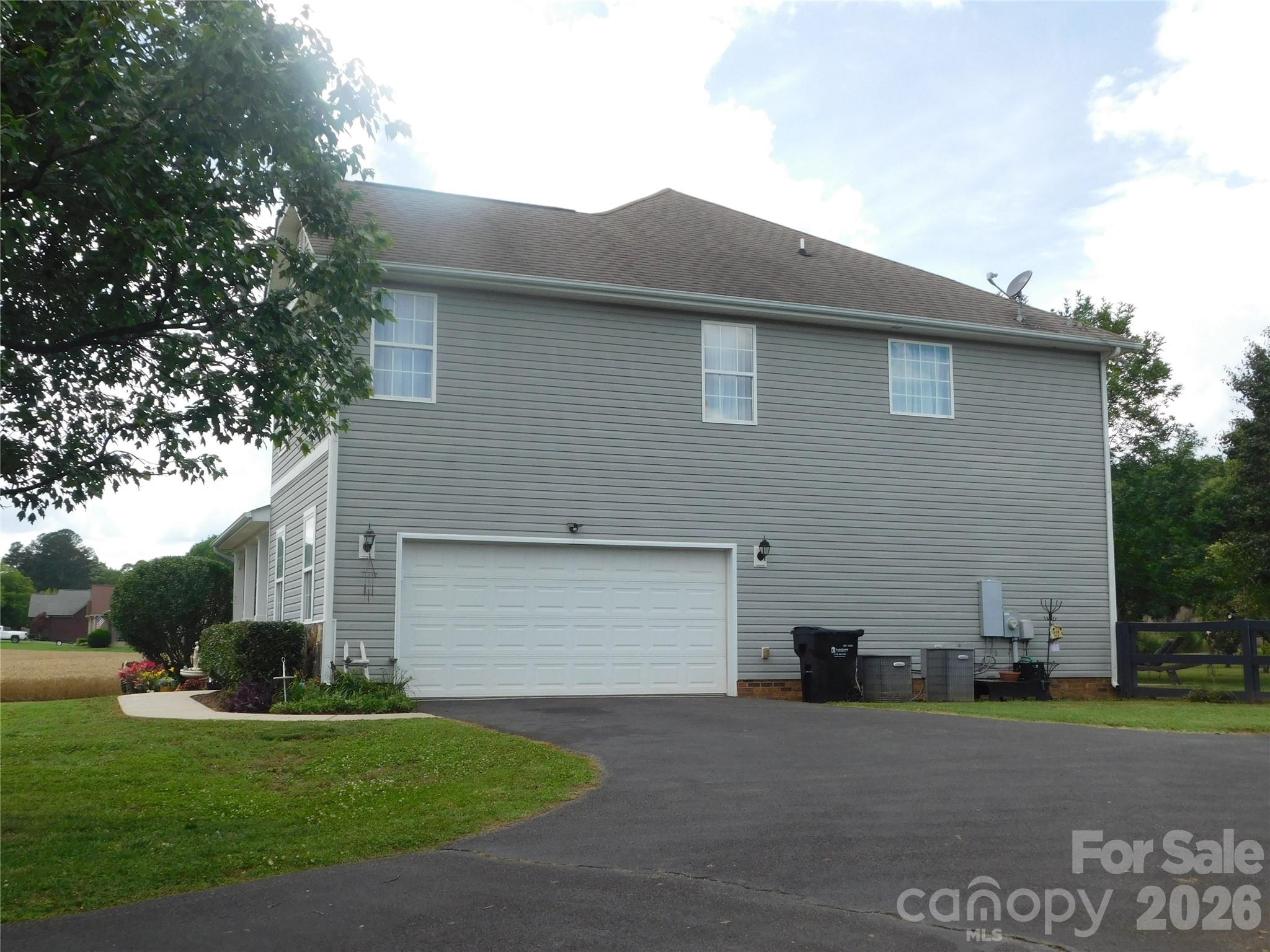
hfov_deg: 51.4
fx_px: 1321
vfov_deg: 39.7
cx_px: 635
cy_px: 476
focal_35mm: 36
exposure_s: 1/1000
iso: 125
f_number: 3.5
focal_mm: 6.3
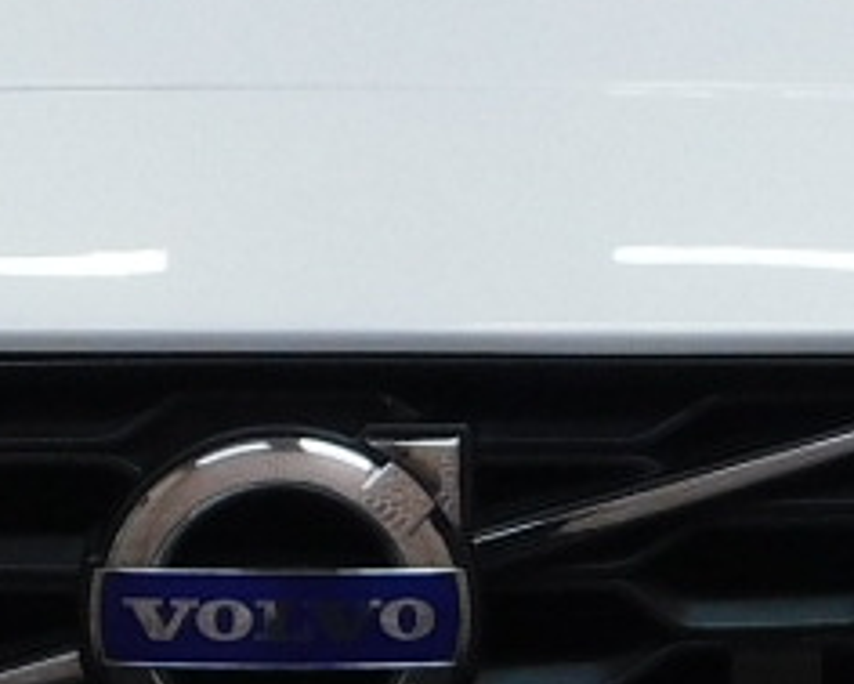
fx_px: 3843
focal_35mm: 152
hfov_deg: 12.7
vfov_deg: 10.2
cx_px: 308
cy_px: 438
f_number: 3
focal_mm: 4
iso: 125
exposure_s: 1/40
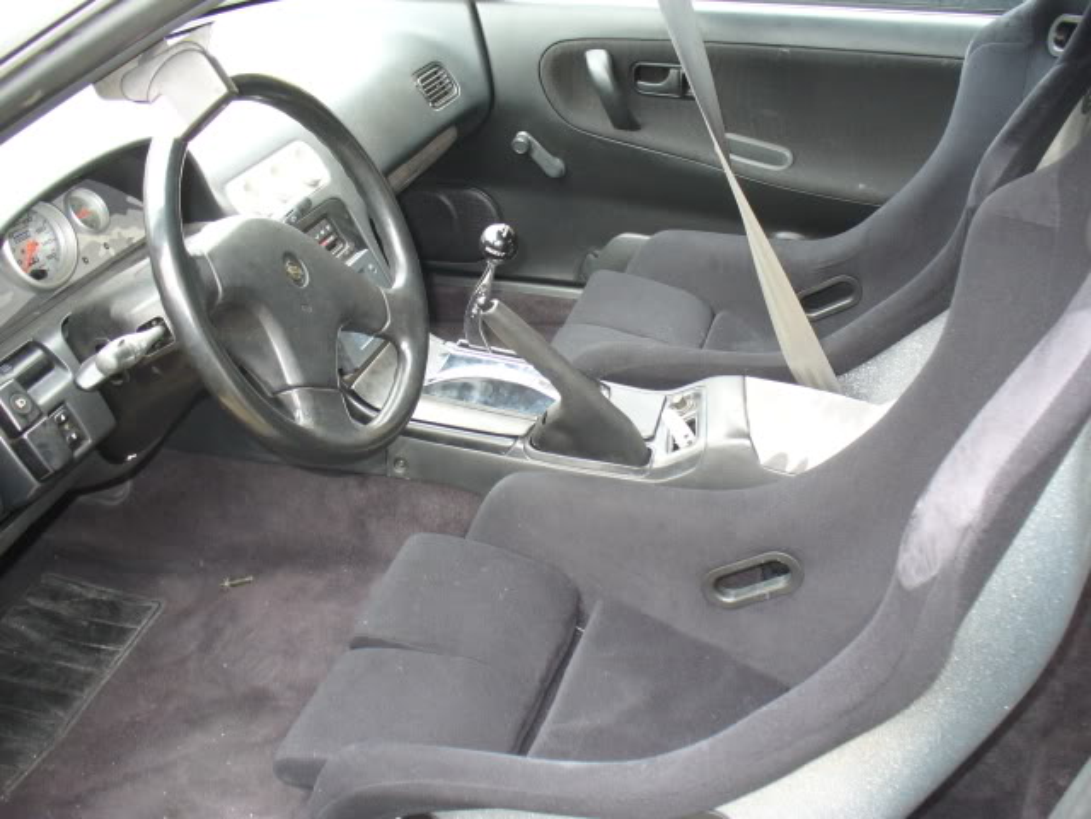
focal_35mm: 37
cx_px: 546
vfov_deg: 38.7
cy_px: 410
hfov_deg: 50.1
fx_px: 1166
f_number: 2.8
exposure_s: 1/25
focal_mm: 6.1
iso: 100
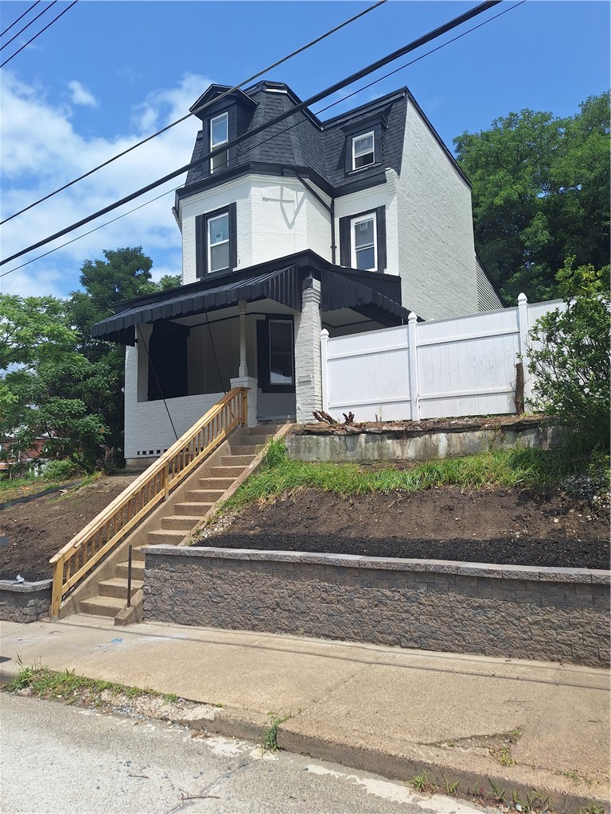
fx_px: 541
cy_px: 407
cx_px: 306
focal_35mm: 23
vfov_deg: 73.9
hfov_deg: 58.9
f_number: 1.8
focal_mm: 5.54
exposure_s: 1/3623
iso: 40
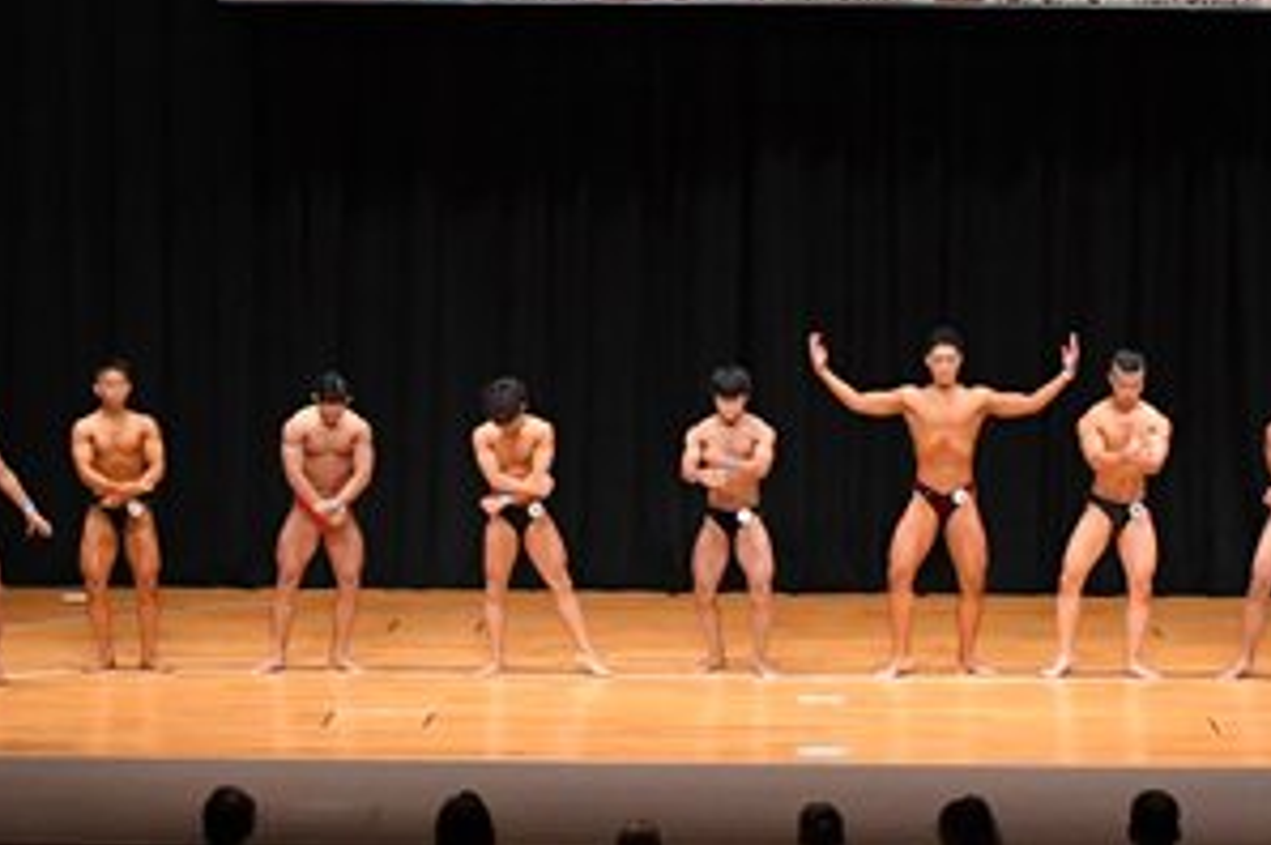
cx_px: 778
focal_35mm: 125
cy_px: 316
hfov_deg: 16.4
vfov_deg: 10.9
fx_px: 4408
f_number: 5.6
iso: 4000
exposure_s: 1/400
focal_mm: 32
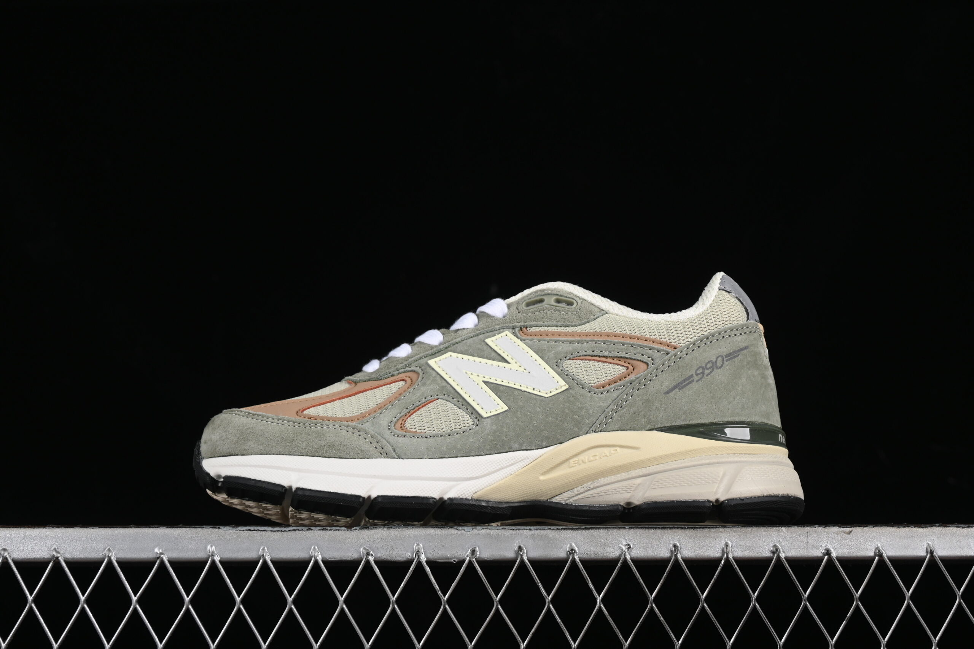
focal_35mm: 70
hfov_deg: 28.6
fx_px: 1907
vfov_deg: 19.3
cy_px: 324
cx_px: 487
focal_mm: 47
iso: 125
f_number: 7.1
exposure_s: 1/160
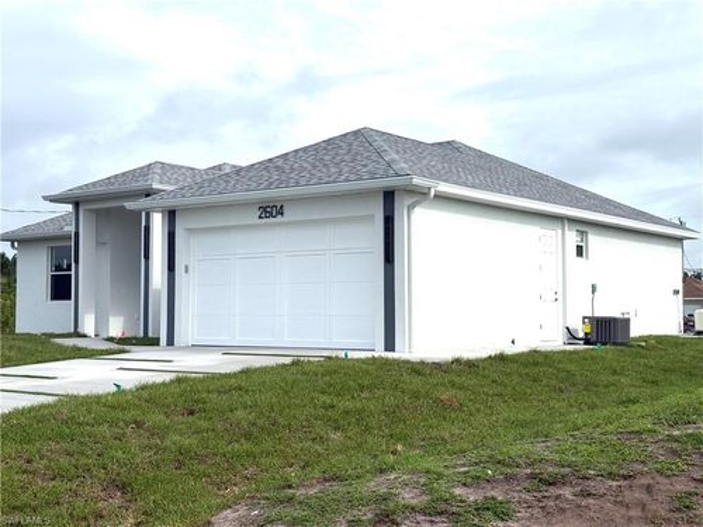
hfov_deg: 39.7
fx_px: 975
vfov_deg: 30.3
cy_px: 264
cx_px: 352
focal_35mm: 48
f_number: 1.78
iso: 64
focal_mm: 6.76
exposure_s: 1/7874
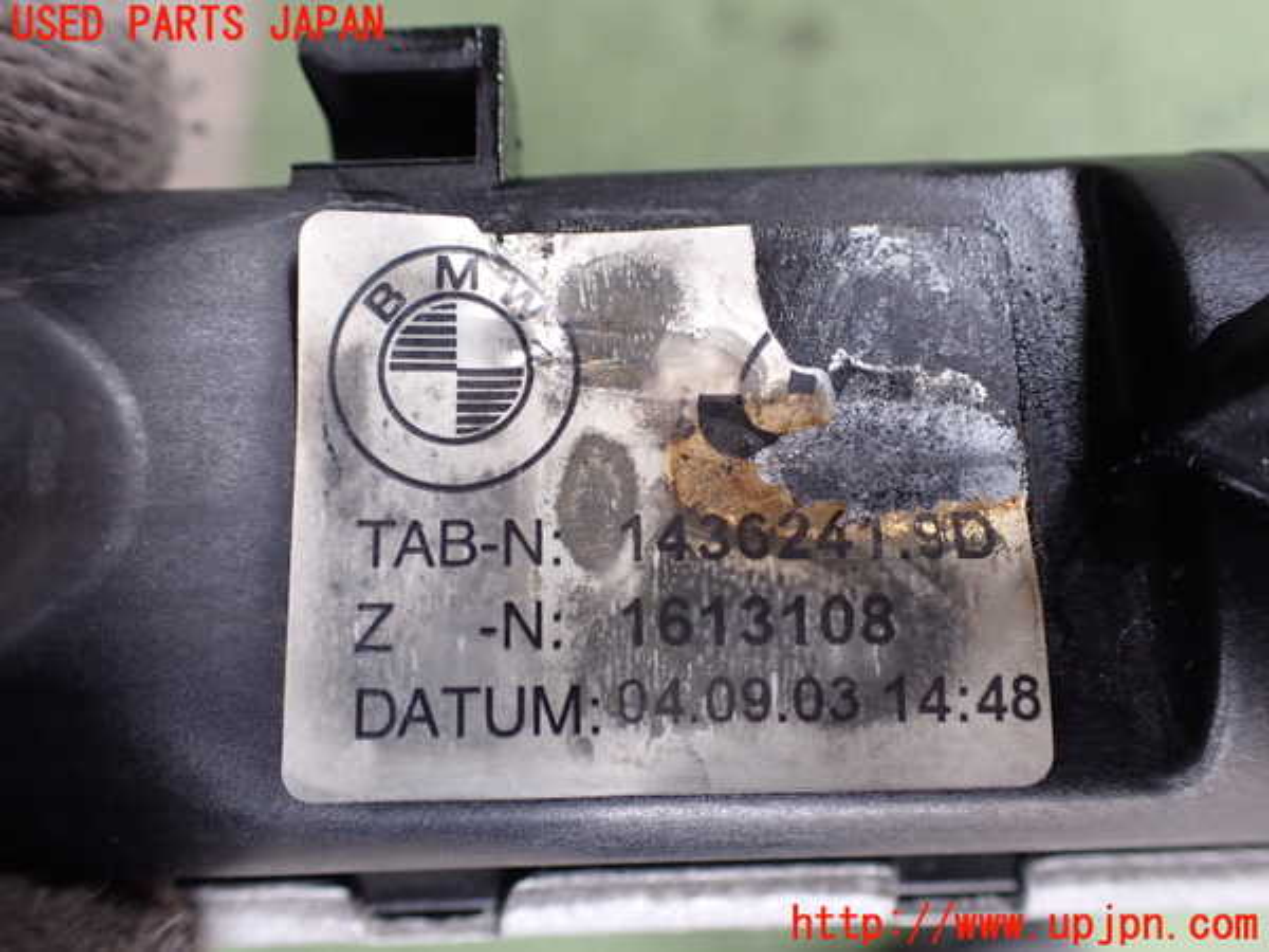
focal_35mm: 30
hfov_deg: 60.0
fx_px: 1100
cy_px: 476
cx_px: 634
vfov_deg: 46.8
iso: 250
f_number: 2.3
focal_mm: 5.4
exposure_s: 1/125
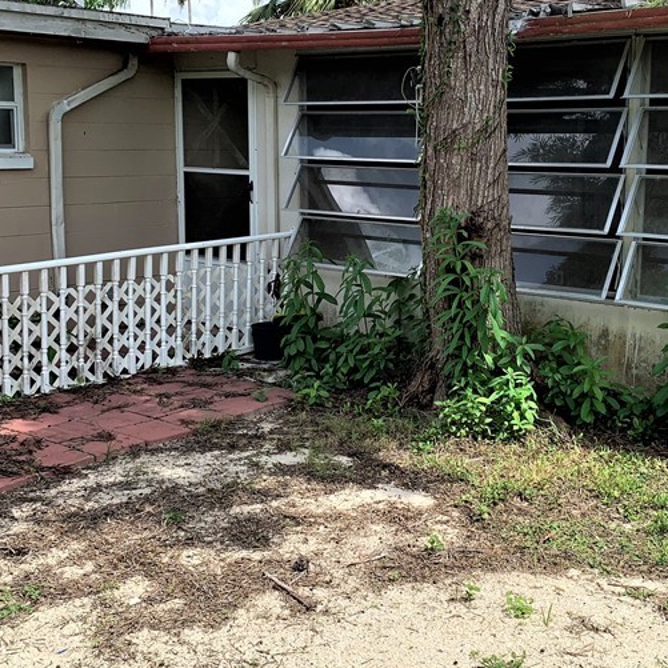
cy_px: 293
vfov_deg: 36.0
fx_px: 1026
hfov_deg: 35.9
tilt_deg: -7.7
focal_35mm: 47
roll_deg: -0.6
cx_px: 413
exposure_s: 1/1661
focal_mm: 4.25
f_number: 1.8
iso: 25
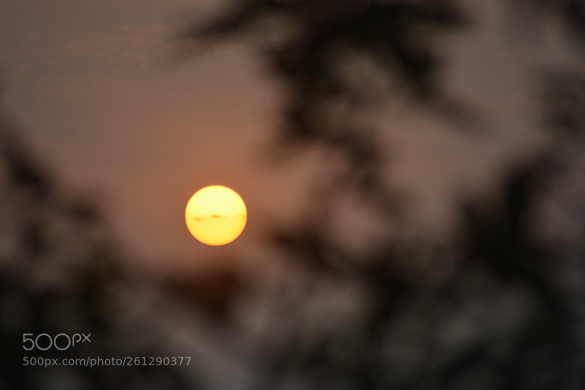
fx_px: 6336
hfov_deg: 5.3
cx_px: 292
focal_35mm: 390
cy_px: 195
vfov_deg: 3.5
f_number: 5.6
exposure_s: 1/2000
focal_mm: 260
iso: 400
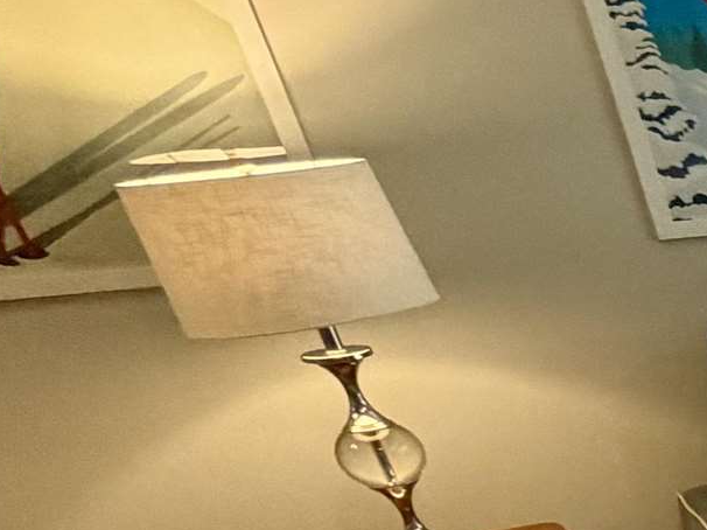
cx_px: 1648
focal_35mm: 71
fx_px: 1450
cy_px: 761
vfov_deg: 18.6
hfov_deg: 15.7
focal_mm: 2.22
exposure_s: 1/60
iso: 250
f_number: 2.2
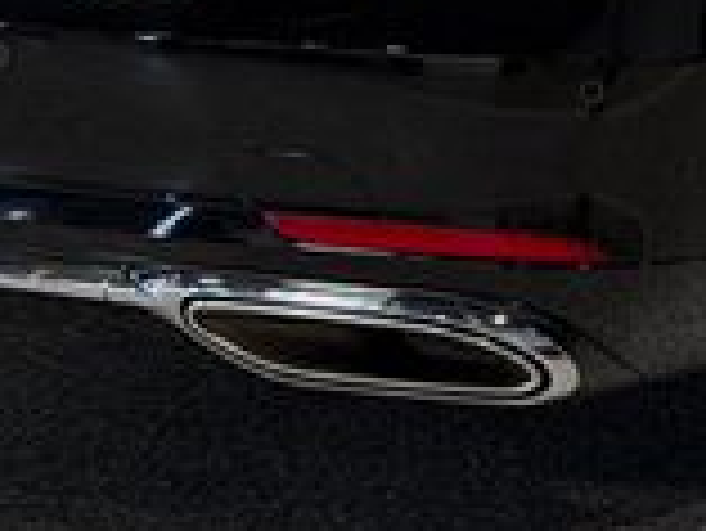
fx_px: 4001
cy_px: -346
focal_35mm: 196
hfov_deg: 10.1
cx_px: 279
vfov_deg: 7.4
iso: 50
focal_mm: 6.76
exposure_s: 1/132
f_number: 1.78
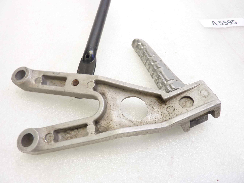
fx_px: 176
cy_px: 92
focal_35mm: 25
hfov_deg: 69.4
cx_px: 122
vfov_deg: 54.9
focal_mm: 4.1
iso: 80
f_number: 3.3
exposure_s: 1/10
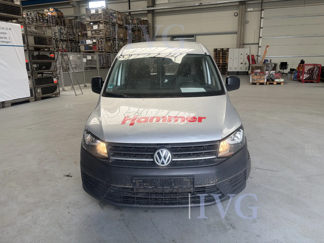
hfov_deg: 67.3
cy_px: 122
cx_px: 162
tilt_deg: -14.2
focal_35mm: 26
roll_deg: +1.1
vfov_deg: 53.1
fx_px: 243
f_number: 1.6
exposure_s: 1/121
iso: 64
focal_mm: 5.96
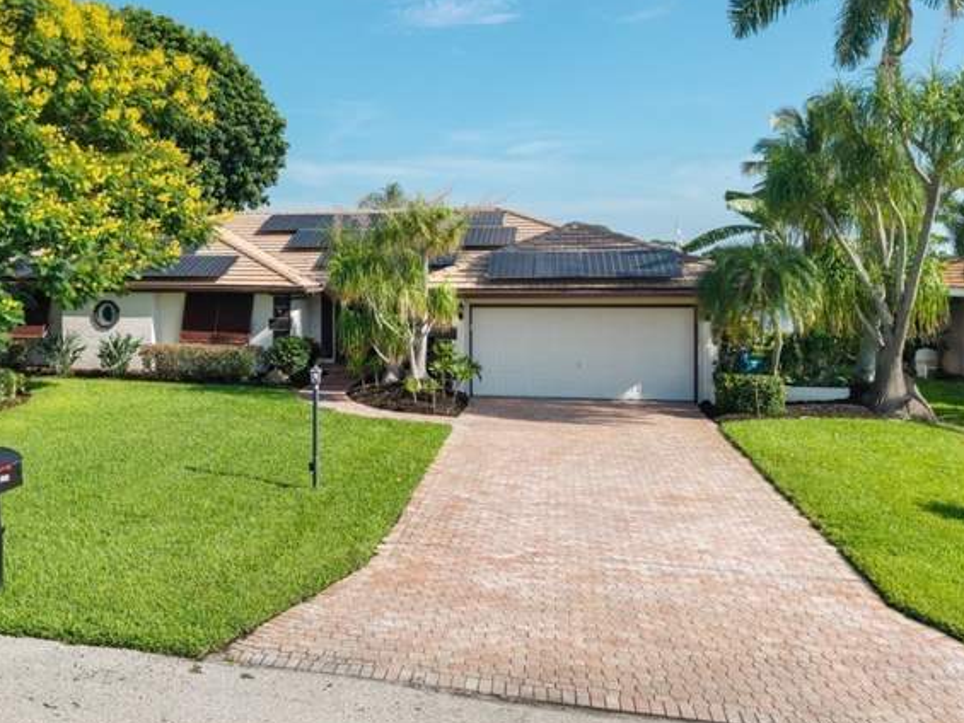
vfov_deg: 41.5
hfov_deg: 52.4
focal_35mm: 34
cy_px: 276
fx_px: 947
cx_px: 288
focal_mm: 8.67
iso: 100
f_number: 1.8
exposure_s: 1/320
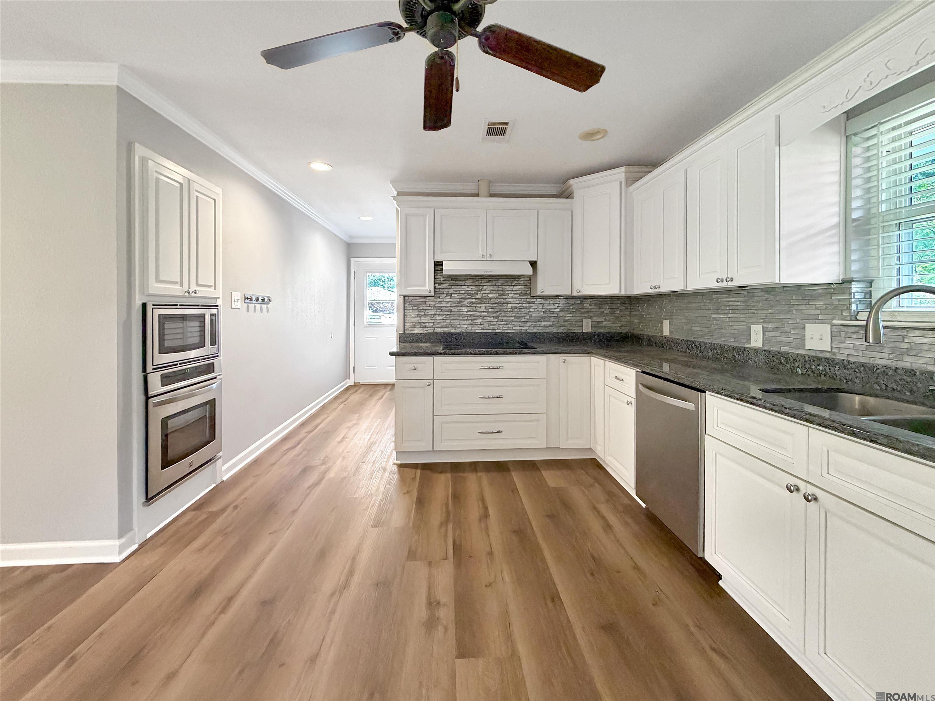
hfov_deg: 102.1
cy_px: 350
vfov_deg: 85.7
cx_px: 468
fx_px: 378
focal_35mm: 14
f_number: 2.2
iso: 320
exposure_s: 1/60
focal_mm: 2.22
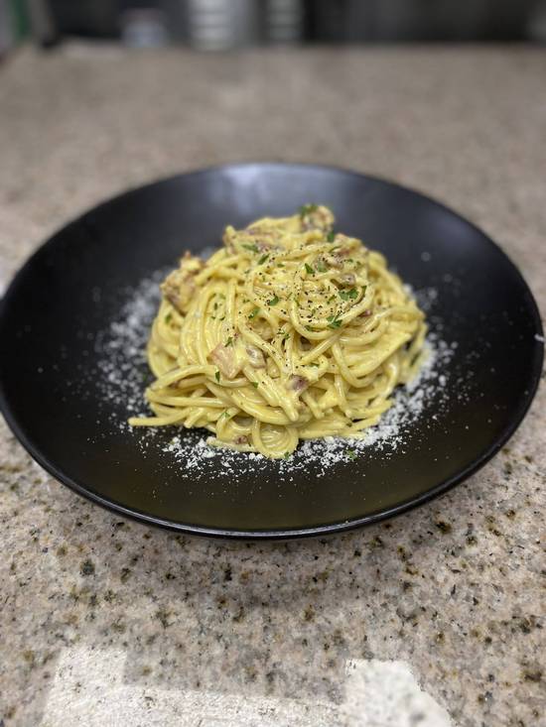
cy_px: 364
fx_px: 547
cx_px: 273
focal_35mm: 26
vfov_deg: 67.3
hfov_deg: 53.1
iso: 125
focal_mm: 4.25
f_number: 1.8
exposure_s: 1/120
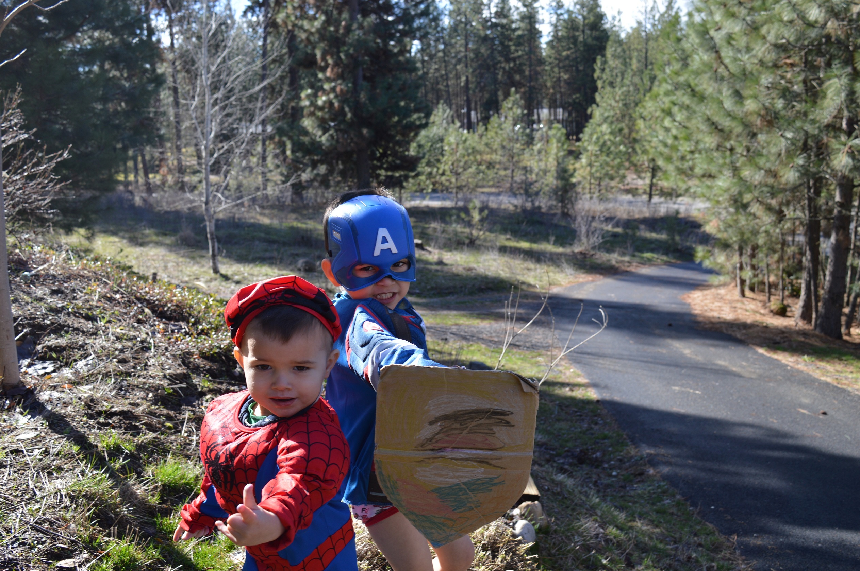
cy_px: 286
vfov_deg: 38.3
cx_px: 430
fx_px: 823
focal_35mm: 34
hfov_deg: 55.2
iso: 100
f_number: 6.3
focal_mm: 23
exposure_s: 1/160
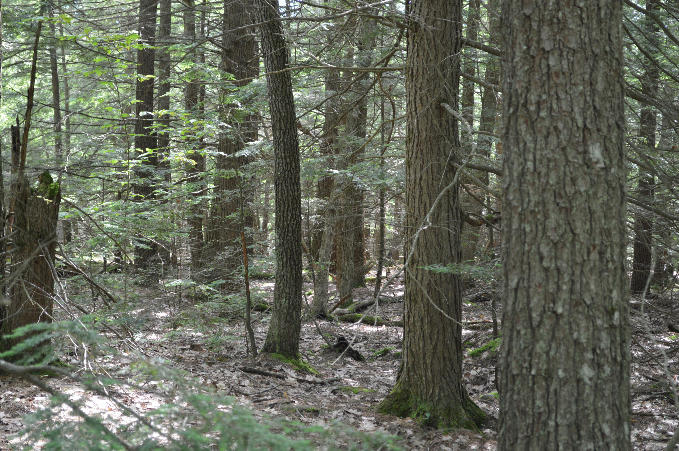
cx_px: 340
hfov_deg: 29.3
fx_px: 1300
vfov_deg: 19.7
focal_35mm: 69
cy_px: 226
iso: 400
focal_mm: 46
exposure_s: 1/50
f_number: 5.3
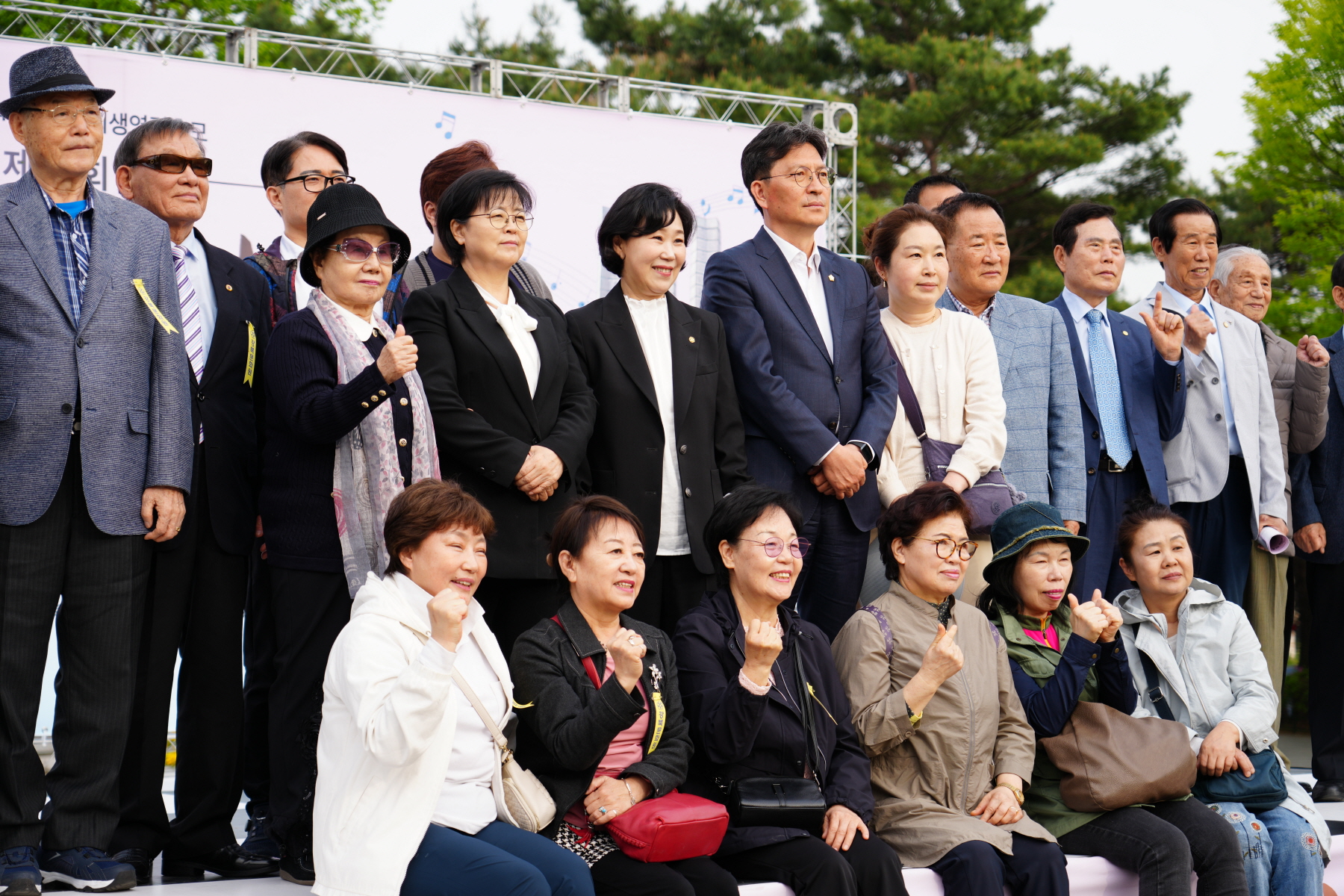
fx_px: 2725
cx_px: 672
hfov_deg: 27.7
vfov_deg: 18.7
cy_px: 448
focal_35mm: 73
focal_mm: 73
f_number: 4
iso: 125
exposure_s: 1/200
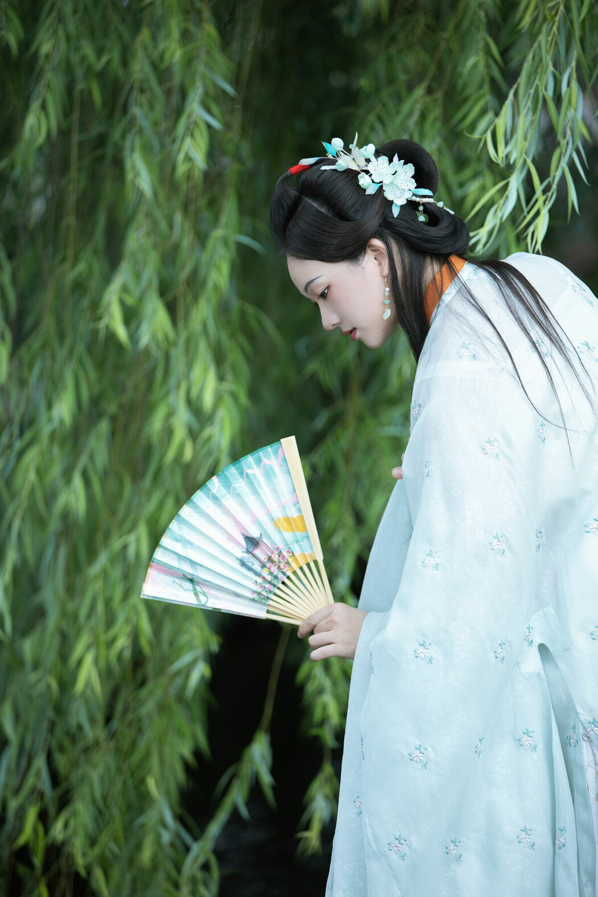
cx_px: 299
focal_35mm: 150
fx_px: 3737
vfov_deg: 13.7
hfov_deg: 9.1
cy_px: 448
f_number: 2.8
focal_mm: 150
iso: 100
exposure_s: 1/640
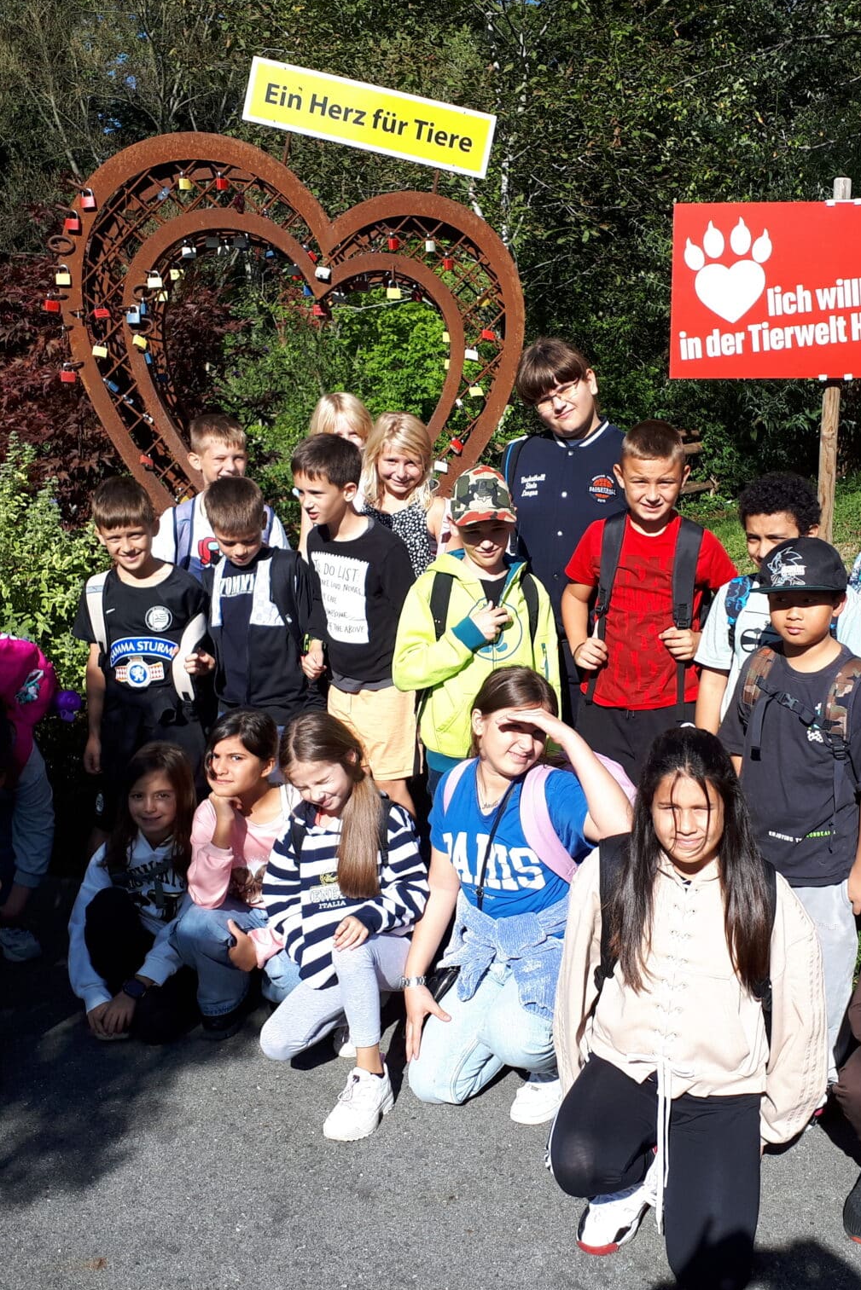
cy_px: 644
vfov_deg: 50.7
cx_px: 532
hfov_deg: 34.9
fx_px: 1363
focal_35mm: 38
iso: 40
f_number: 1.9
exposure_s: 1/1129
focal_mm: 3.6
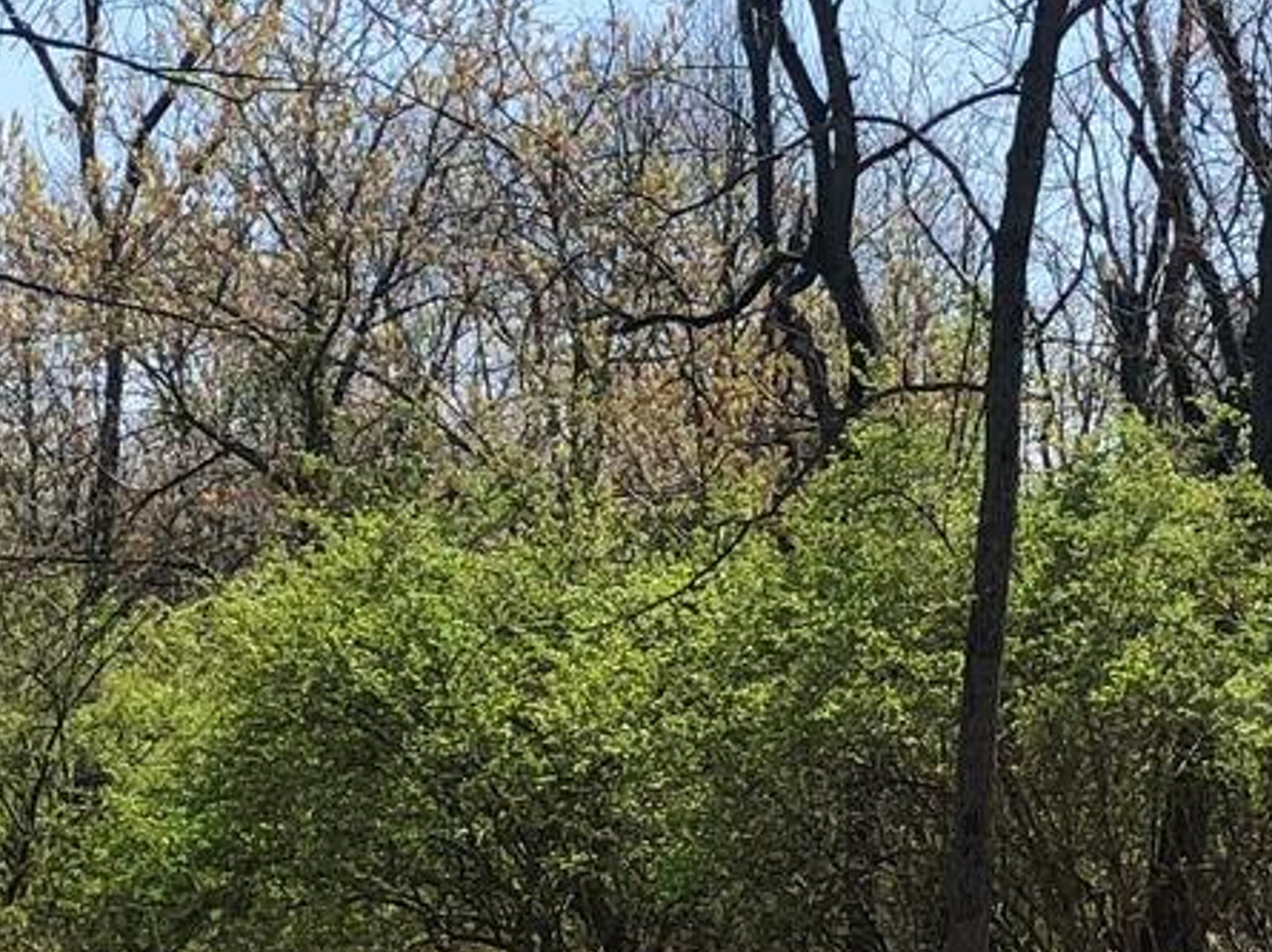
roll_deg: +0.2
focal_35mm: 129
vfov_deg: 11.5
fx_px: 4736
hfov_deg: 15.3
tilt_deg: +2.0
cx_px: 577
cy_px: 580
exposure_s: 1/1429
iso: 20
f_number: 1.8
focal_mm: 4
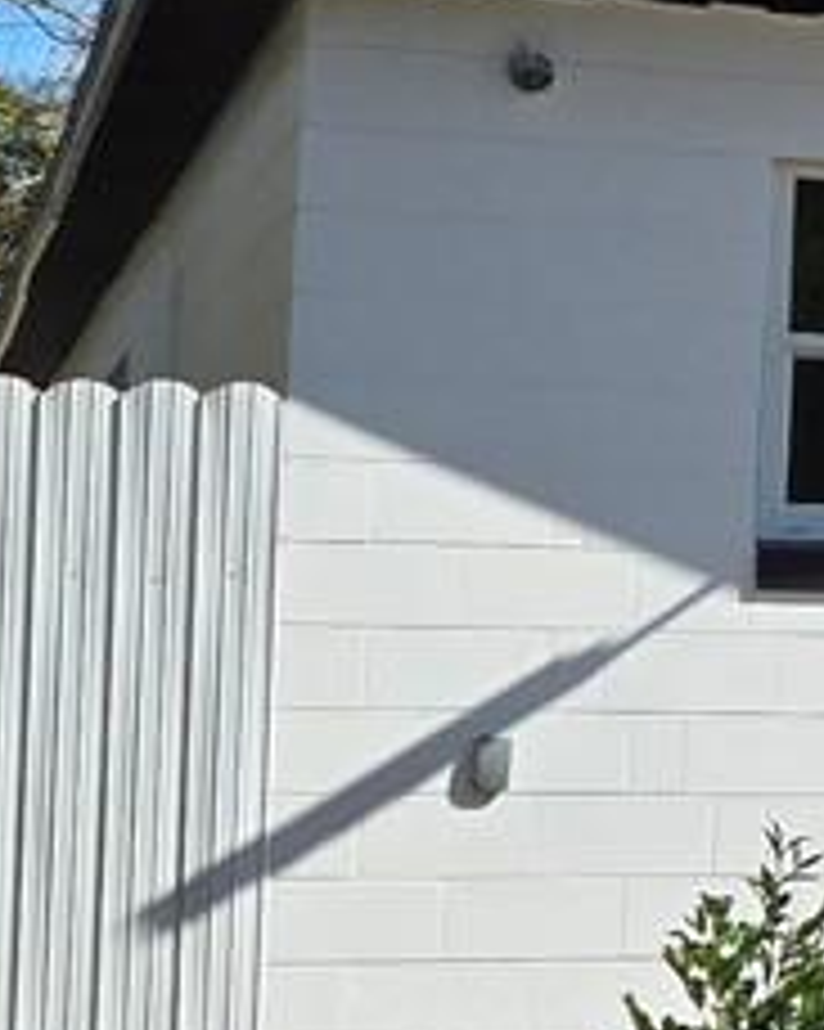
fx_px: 4789
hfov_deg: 8.4
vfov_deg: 12.3
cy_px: 481
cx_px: 2382
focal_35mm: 157
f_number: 1.8
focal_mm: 5.4
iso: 25
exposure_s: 1/1509
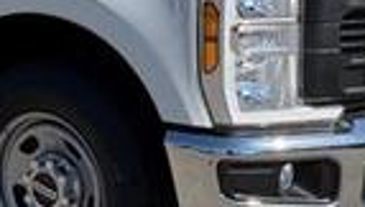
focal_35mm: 92
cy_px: 56
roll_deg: +0.4
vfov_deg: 13.2
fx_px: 892
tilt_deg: -4.2
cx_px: 66
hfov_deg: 22.8
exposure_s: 1/5319
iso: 80
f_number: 1.78
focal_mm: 6.76
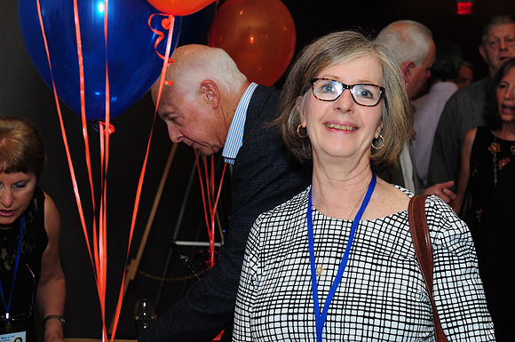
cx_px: 258
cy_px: 171
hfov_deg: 28.1
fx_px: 1029
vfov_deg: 18.9
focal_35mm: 72
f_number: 5
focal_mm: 48
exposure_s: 1/60
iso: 500
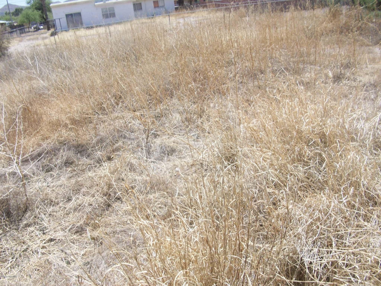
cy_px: 143
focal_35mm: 34
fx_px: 374
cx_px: 190
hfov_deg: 54.0
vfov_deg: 41.8
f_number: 5.5
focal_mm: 5.7
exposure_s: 1/241
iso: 64
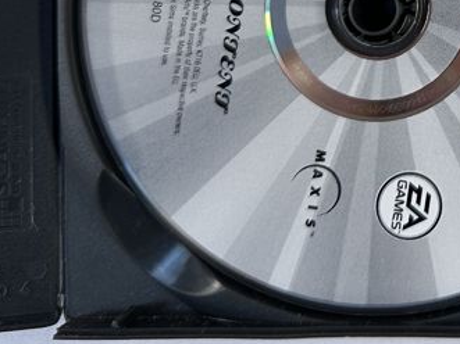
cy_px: -161
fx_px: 1156
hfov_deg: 20.5
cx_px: 602
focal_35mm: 87
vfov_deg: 15.7
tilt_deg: -86.8
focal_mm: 6.86
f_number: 1.78
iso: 64
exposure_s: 1/227
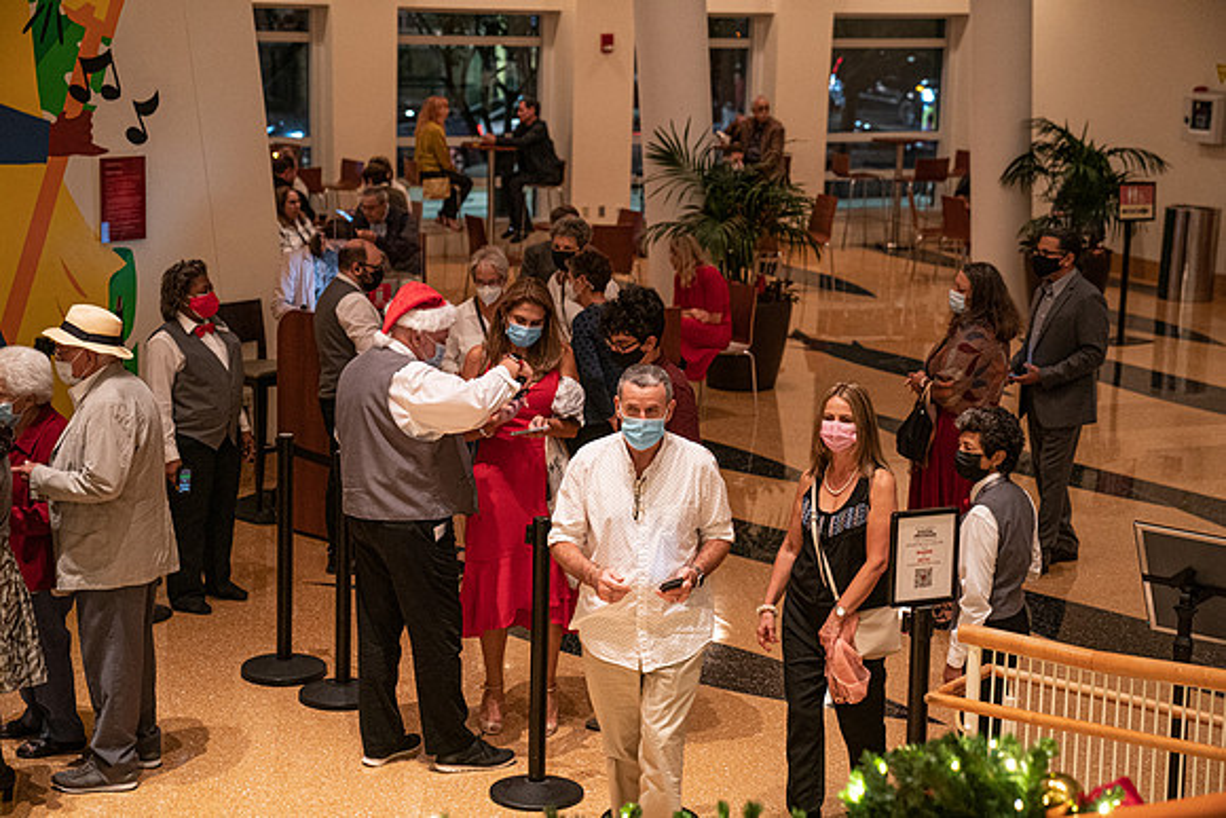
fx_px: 2384
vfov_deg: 19.5
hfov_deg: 28.8
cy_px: 409
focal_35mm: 70
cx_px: 613
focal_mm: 70
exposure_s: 1/200
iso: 4000
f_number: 3.2
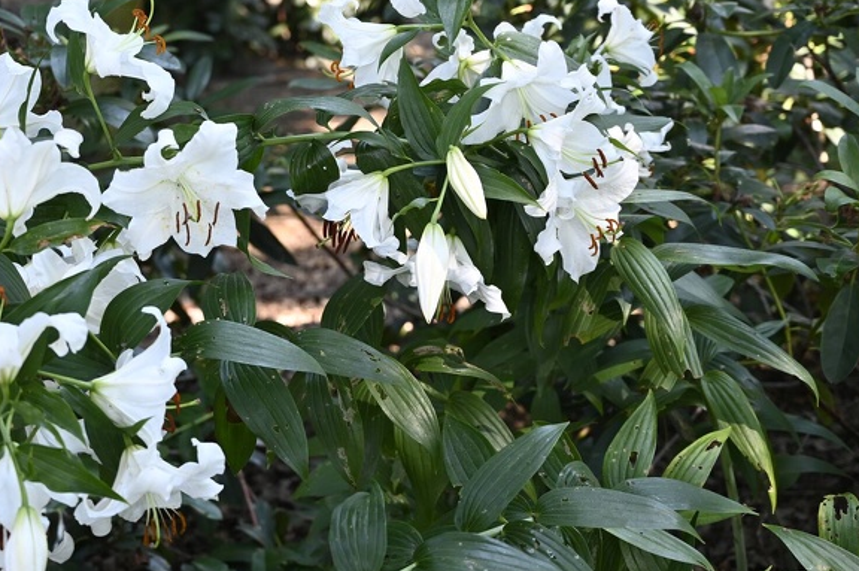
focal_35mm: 77
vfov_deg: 17.6
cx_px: 318
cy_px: 194
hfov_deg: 26.2
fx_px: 1836
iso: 560
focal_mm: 56
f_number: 4
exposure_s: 1/125
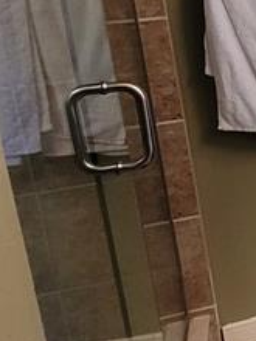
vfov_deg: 26.7
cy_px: 50
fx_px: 700
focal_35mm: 71
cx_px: 647
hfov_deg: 13.6
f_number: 2.2
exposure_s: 1/60
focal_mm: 2.2
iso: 250
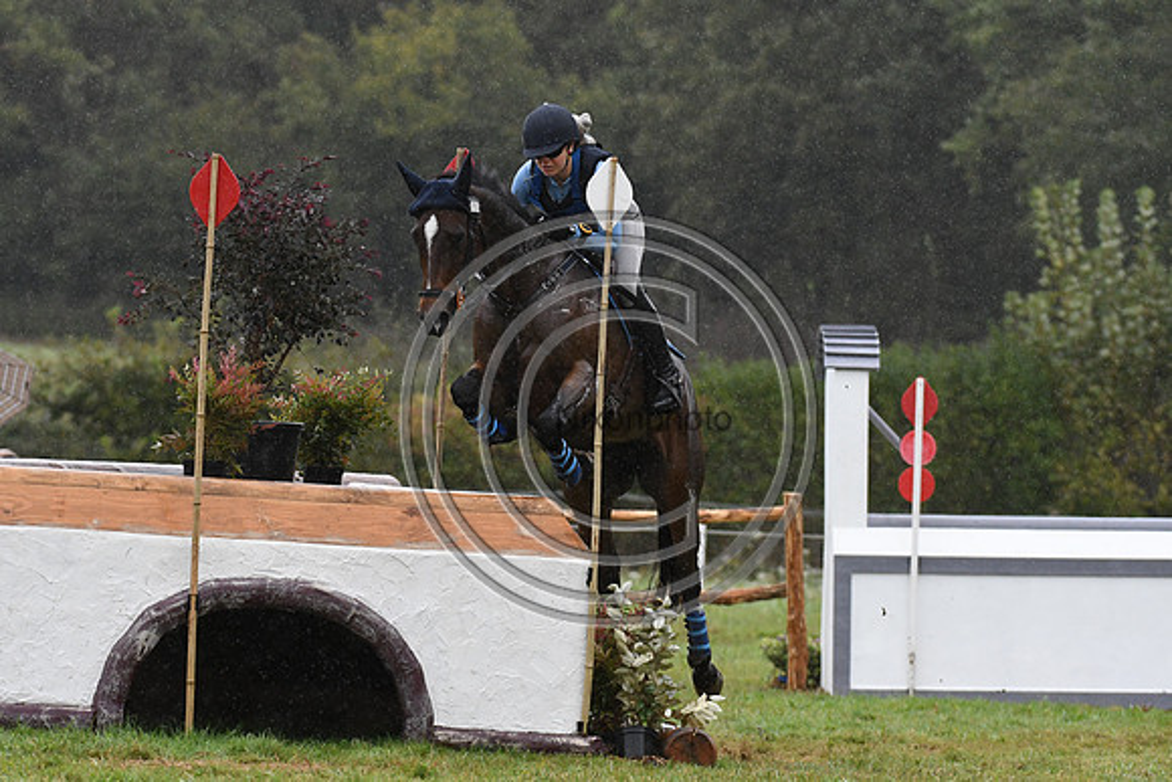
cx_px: 586
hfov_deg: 6.9
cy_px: 391
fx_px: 9768
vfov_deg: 4.6
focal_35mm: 300
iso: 2000
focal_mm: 200
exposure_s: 1/1250
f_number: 4.5
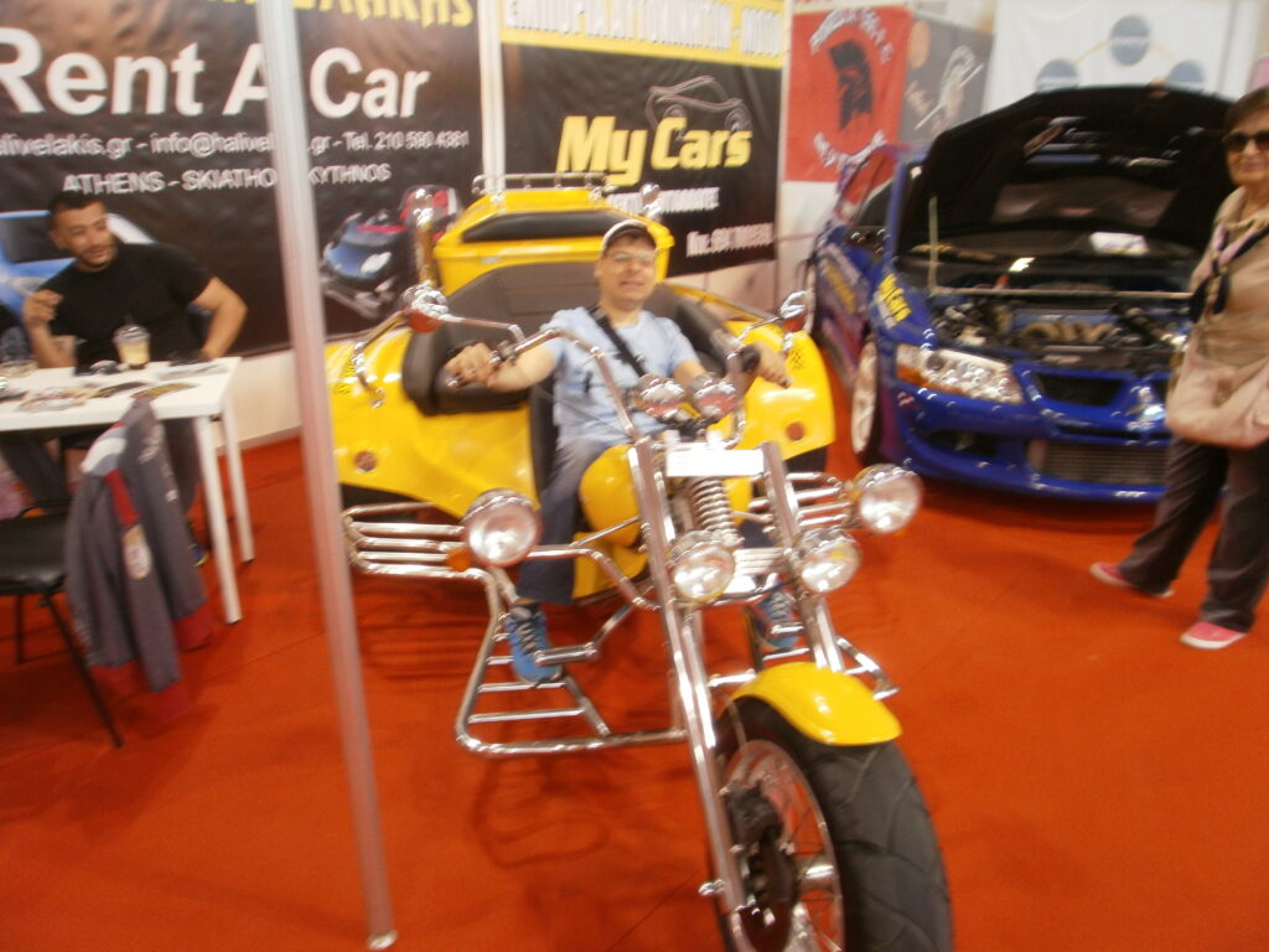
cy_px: 476
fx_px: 953
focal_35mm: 26
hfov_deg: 67.3
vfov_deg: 53.1
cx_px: 634
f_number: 2.6
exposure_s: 1/13
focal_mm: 4.65
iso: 125
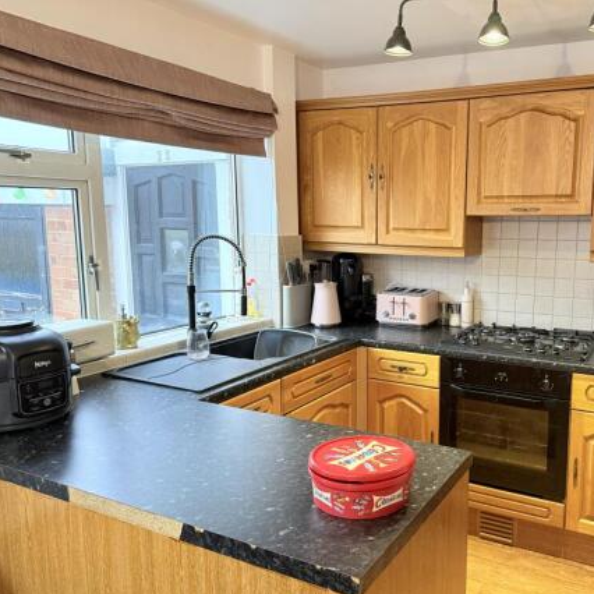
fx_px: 563
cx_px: 402
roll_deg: -0.5
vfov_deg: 55.6
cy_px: 303
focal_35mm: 29
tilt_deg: -9.7
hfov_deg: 54.4
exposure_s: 1/50
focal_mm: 6.76
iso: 250
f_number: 1.78
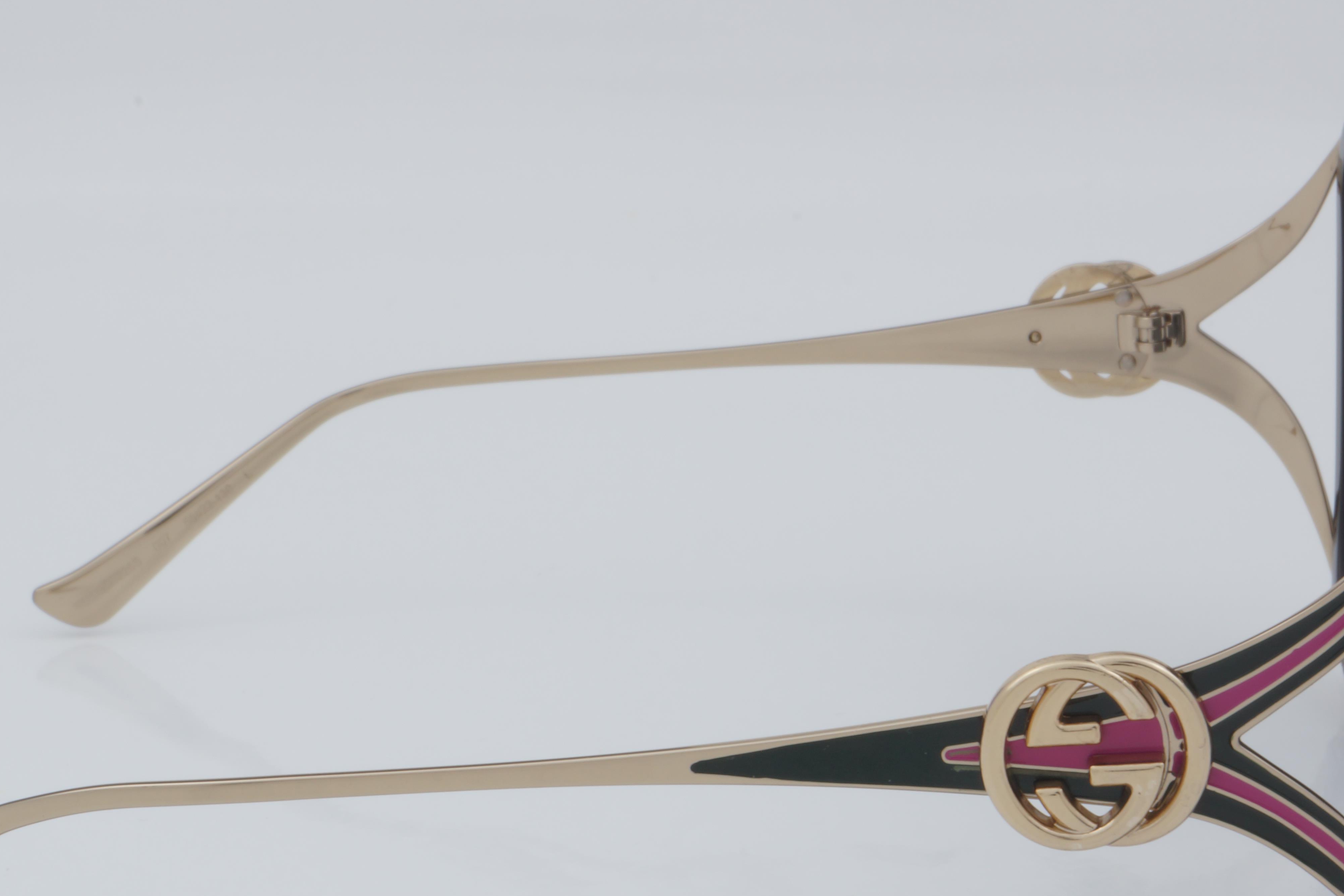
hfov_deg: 18.3
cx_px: 624
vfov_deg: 12.2
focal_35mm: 112
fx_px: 4181
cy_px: 614
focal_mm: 50
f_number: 32
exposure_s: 1/4
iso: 100
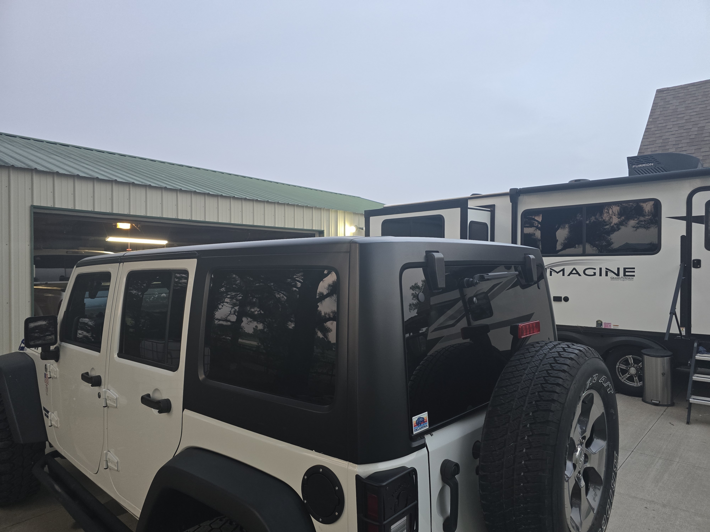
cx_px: 355
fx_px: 472
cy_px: 266
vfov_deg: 58.9
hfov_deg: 73.9
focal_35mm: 23
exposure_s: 1/120
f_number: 1.7
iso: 250
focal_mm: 6.3
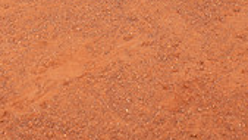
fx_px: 1006
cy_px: -171
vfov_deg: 7.5
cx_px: 114
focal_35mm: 153
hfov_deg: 14.1
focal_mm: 55
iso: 200
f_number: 8
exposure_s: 1/250
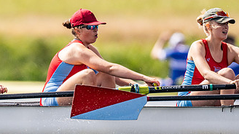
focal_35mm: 1668
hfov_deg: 1.3
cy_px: 64
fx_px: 10564
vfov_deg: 0.7
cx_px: 69
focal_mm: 600
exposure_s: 1/2500
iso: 200
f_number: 4
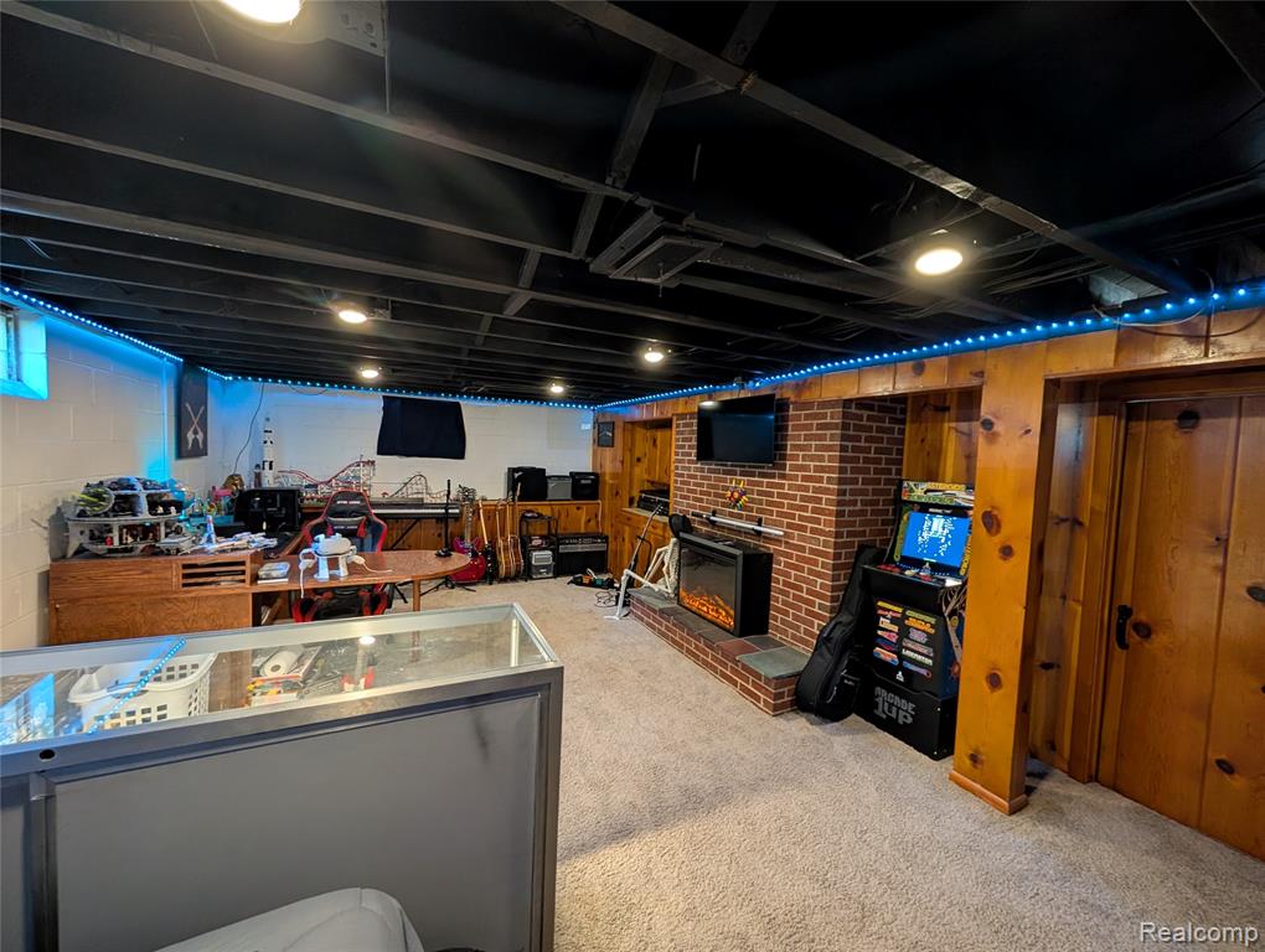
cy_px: 476
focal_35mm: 12
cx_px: 632
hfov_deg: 110.5
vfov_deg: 94.6
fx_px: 439
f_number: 1.7
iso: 208
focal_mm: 2.02
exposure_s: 1/24
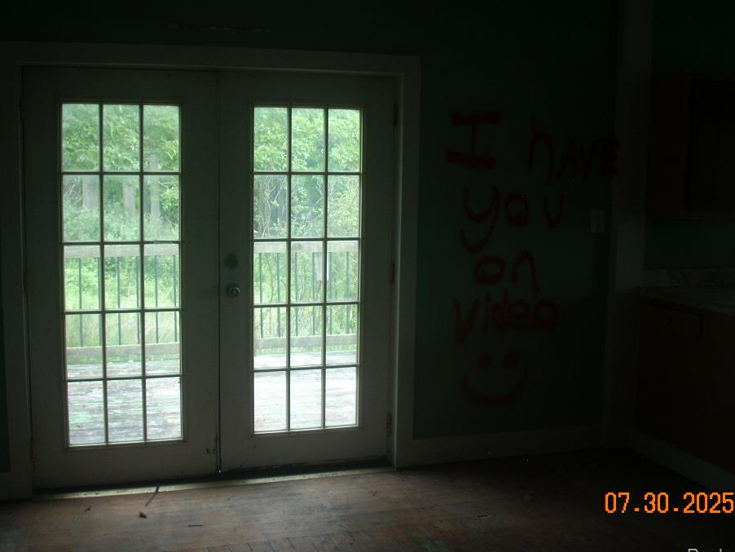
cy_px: 255
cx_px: 353
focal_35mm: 42
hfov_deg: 44.8
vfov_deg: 34.3
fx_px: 892
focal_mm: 6.2
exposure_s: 1/40.6
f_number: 2.8
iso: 64
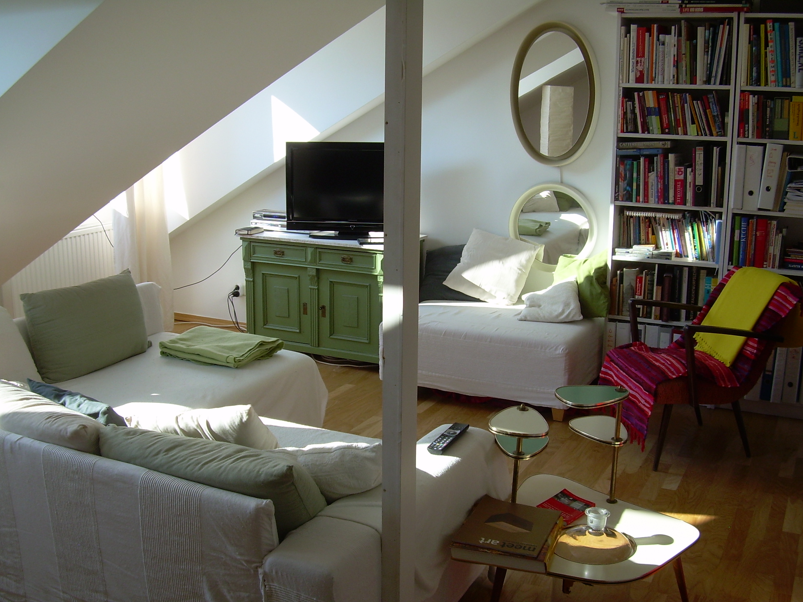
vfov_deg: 36.8
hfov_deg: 47.9
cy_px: 304
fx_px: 905
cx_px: 392
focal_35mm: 39
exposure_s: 1/105
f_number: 2.8
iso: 50
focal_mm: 6.3
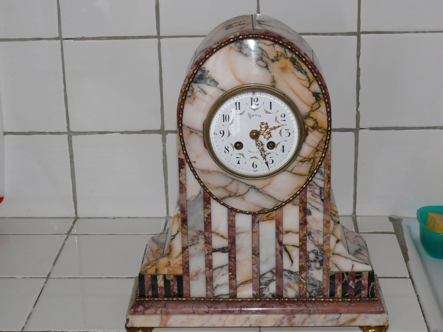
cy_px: 166
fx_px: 947
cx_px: 222
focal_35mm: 74
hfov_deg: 26.3
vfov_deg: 19.9
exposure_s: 1/30
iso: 100
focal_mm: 12.2
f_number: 3.2
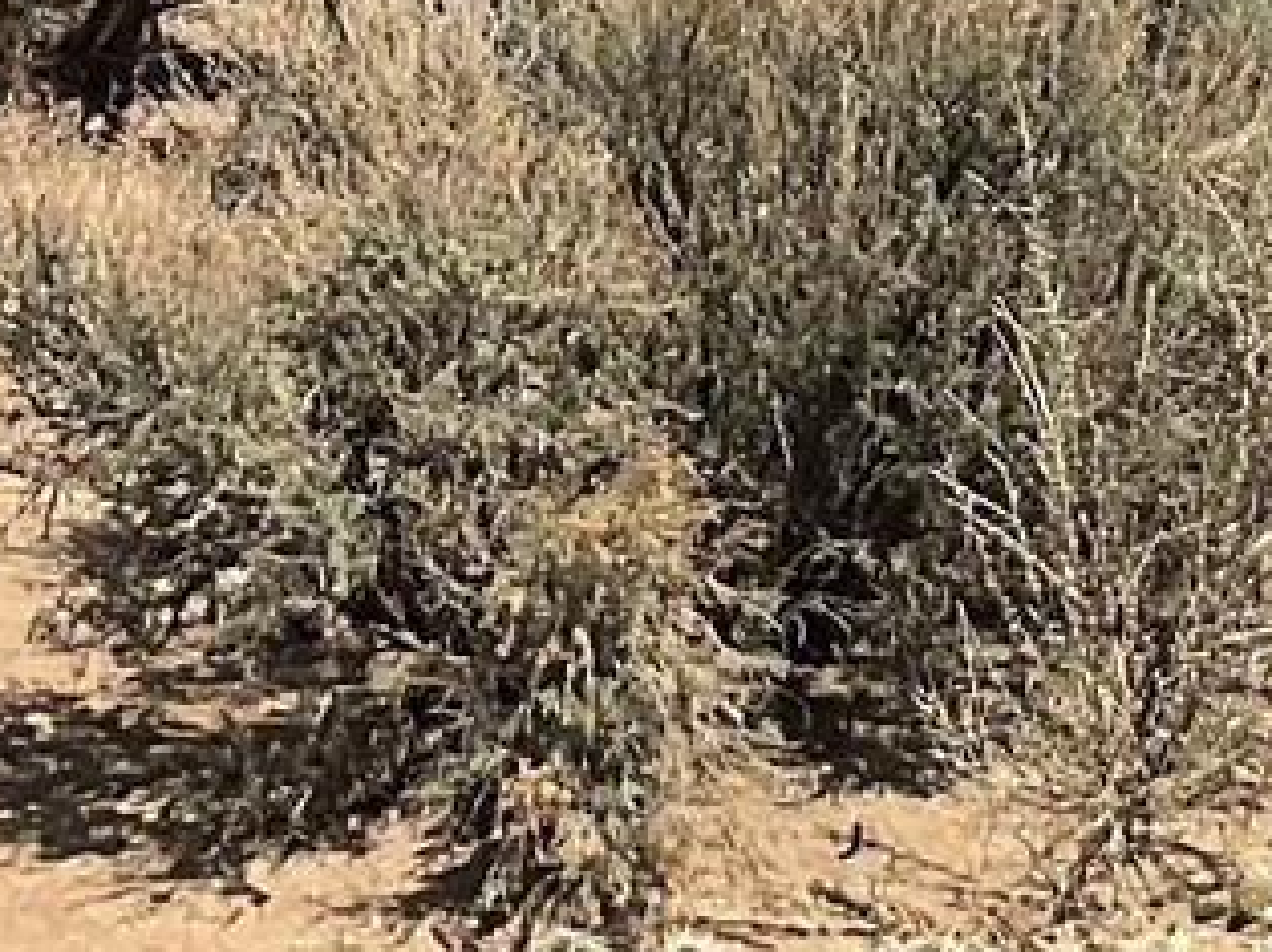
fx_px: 5434
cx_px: 1122
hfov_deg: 13.2
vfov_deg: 8.9
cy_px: -1458
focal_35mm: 148
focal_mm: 3
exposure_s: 1/3788
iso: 16
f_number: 1.8
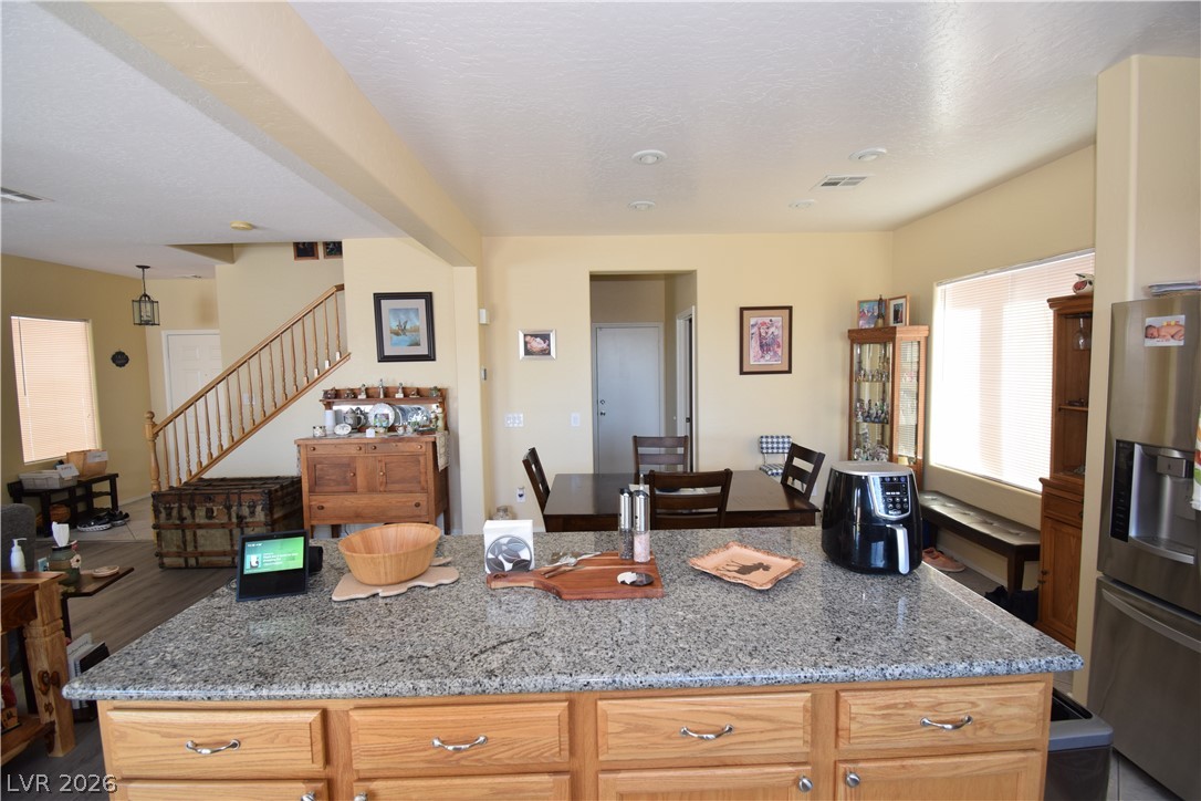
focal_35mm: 15
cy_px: 400
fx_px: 500
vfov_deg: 77.3
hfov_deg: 100.4
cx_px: 600
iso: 400
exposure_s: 1/25
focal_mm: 10
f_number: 5.6
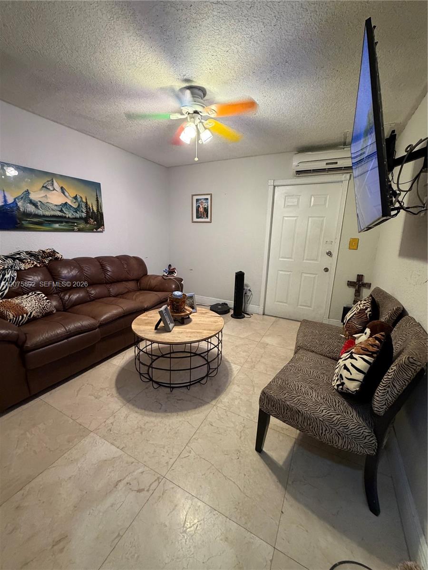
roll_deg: -1.6
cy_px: 285
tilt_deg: -12.2
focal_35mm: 14
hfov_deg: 85.7
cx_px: 214
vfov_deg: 102.1
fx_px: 231
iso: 500
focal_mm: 2.22
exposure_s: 1/60
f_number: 2.2
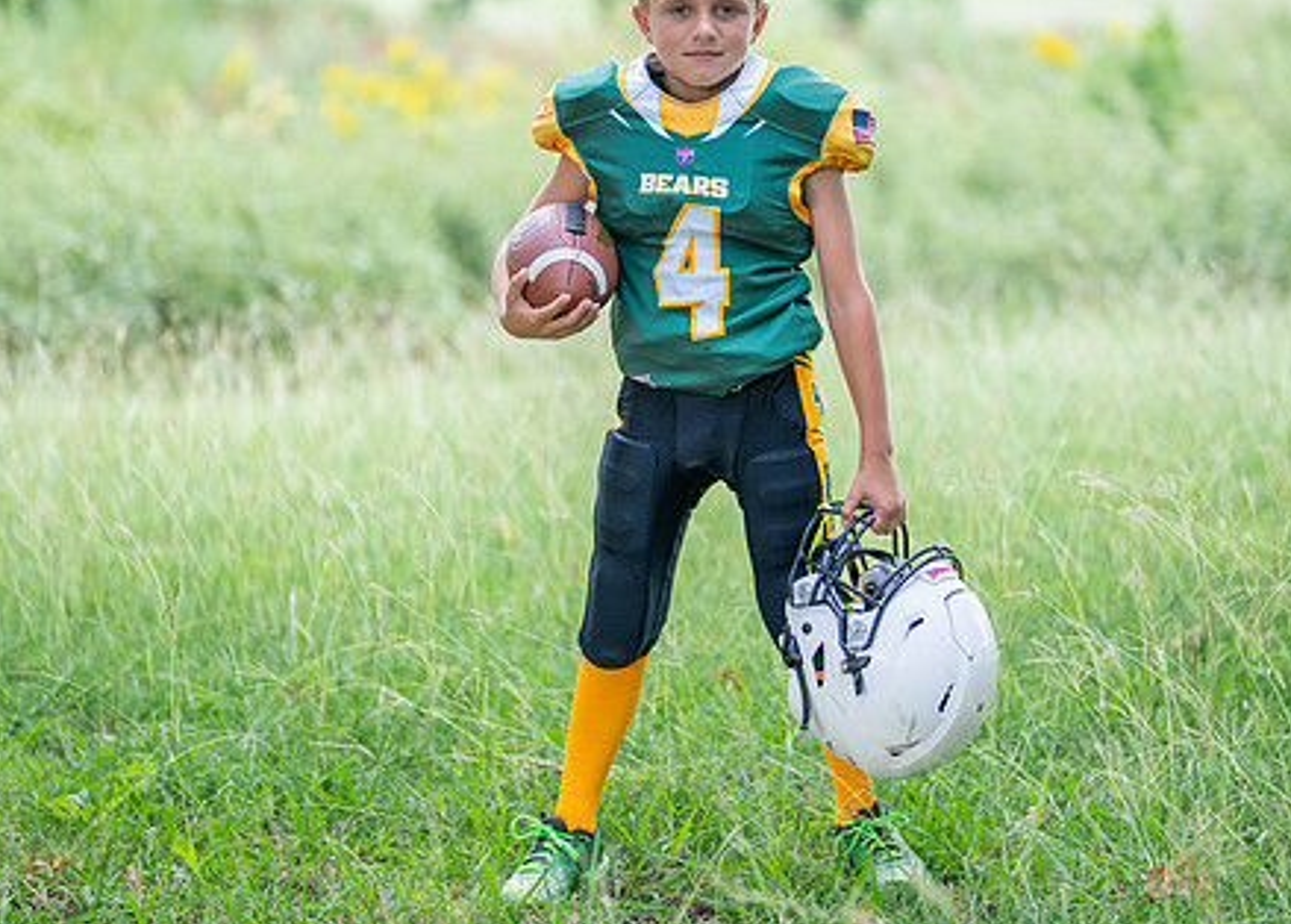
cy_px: 336
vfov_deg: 16.8
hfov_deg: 23.4
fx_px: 3118
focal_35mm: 85
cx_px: 725
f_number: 1.2
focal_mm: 50
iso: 320
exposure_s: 1/1000
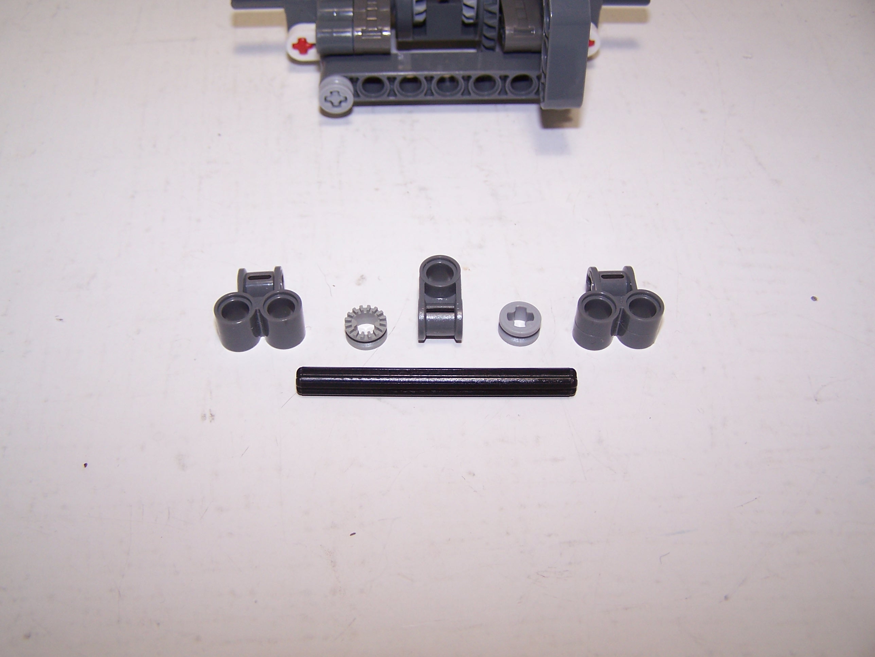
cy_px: 328
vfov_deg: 37.7
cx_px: 438
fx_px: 961
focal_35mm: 38
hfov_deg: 49.0
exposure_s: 1/60
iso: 80
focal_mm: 6.3
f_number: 2.8
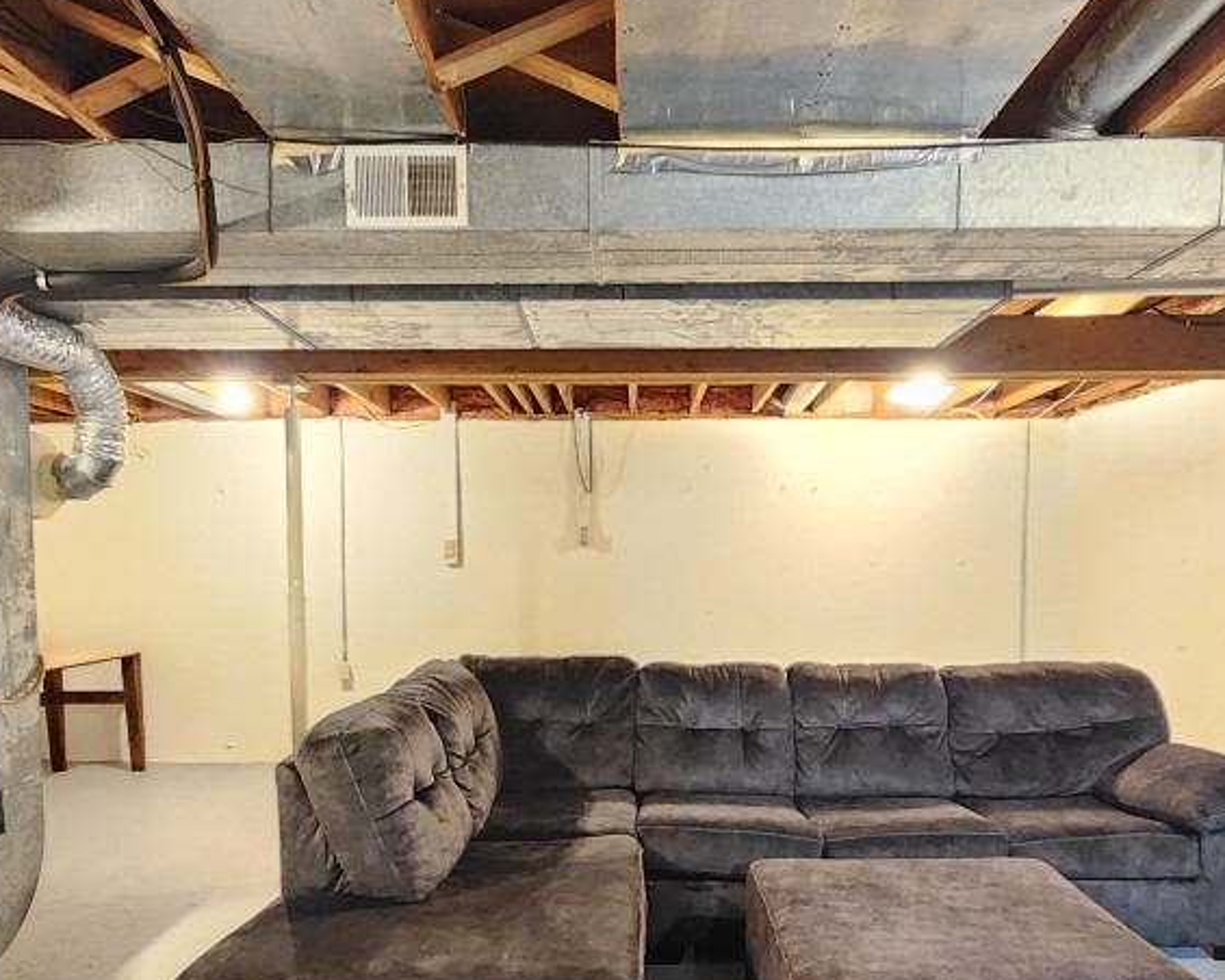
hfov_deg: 72.6
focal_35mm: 23
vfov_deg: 59.9
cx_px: 627
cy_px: 629
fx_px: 834
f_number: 2.2
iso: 2500
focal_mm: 2.2
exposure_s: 1/20
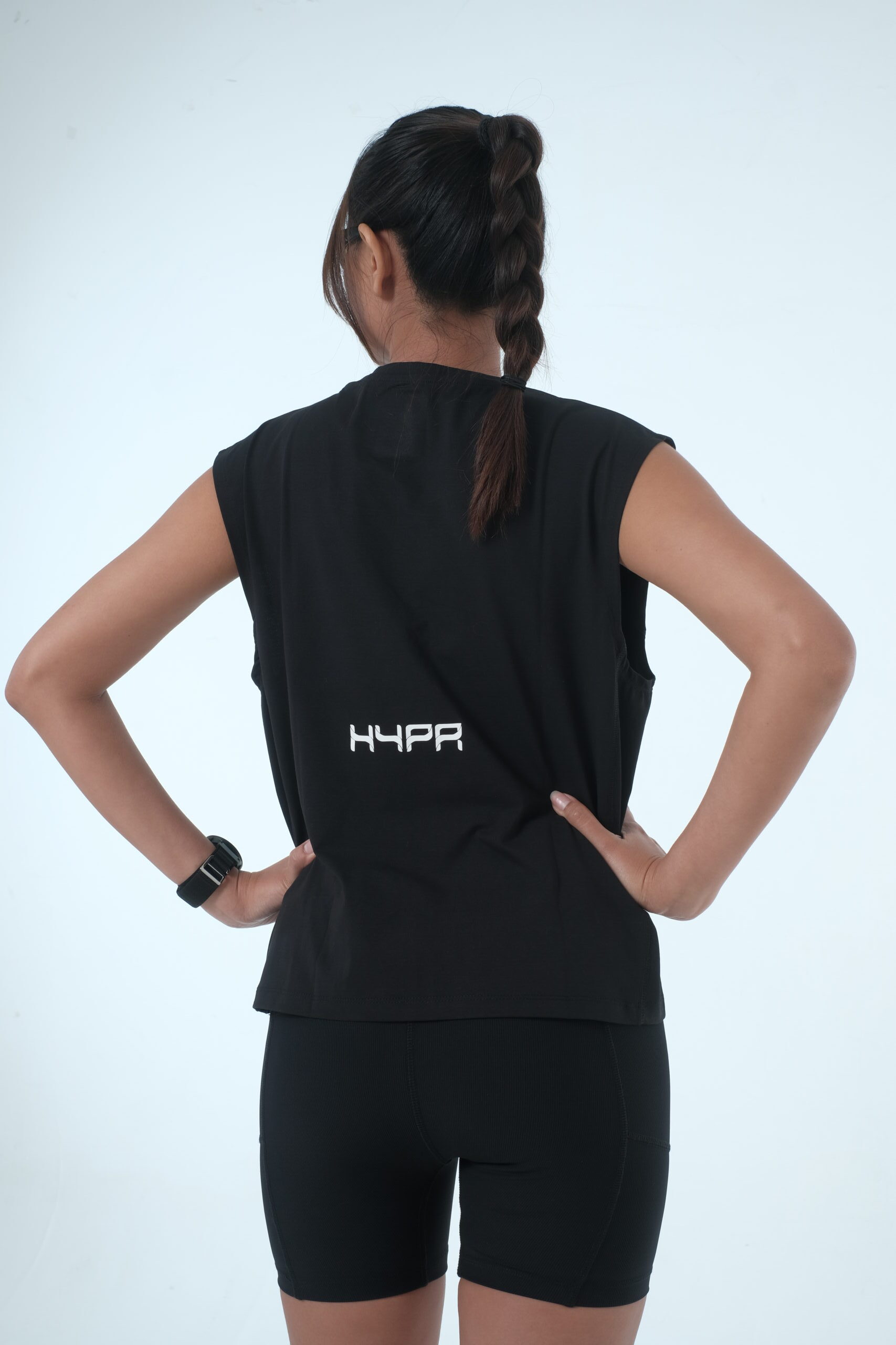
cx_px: 448
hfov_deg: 25.5
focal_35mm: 53
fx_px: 1978
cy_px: 672
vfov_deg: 37.5
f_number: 9
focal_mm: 35
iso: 200
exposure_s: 1/200
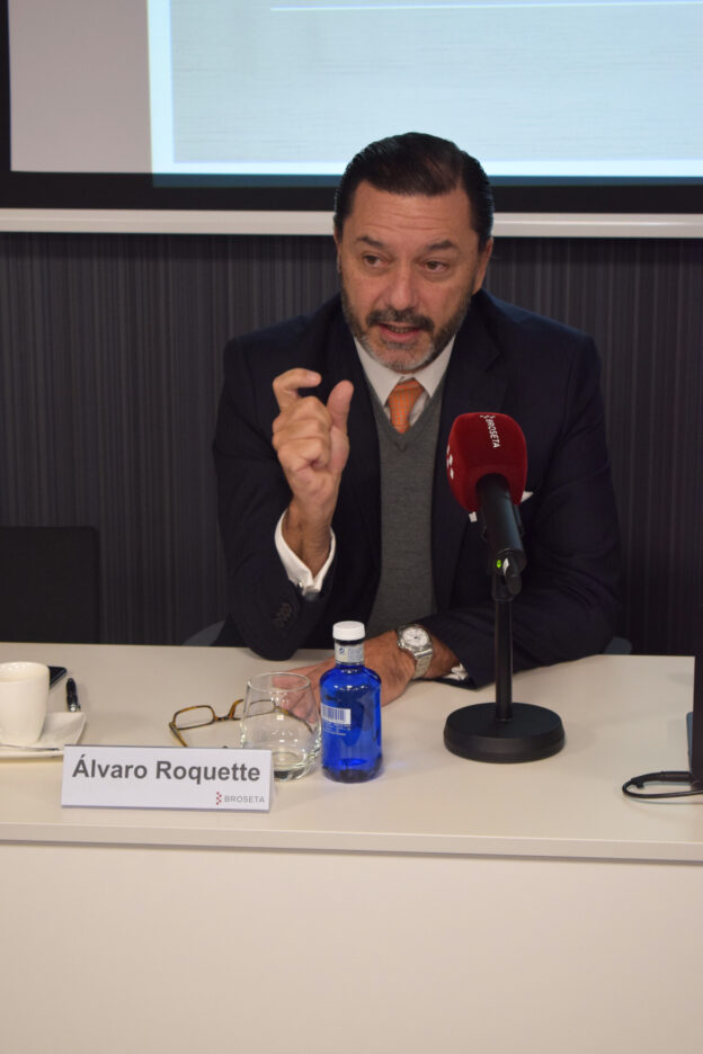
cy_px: 527
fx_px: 2416
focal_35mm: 82
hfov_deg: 16.6
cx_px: 352
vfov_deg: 24.6
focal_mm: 55
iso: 1400
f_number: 5.6
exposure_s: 1/60
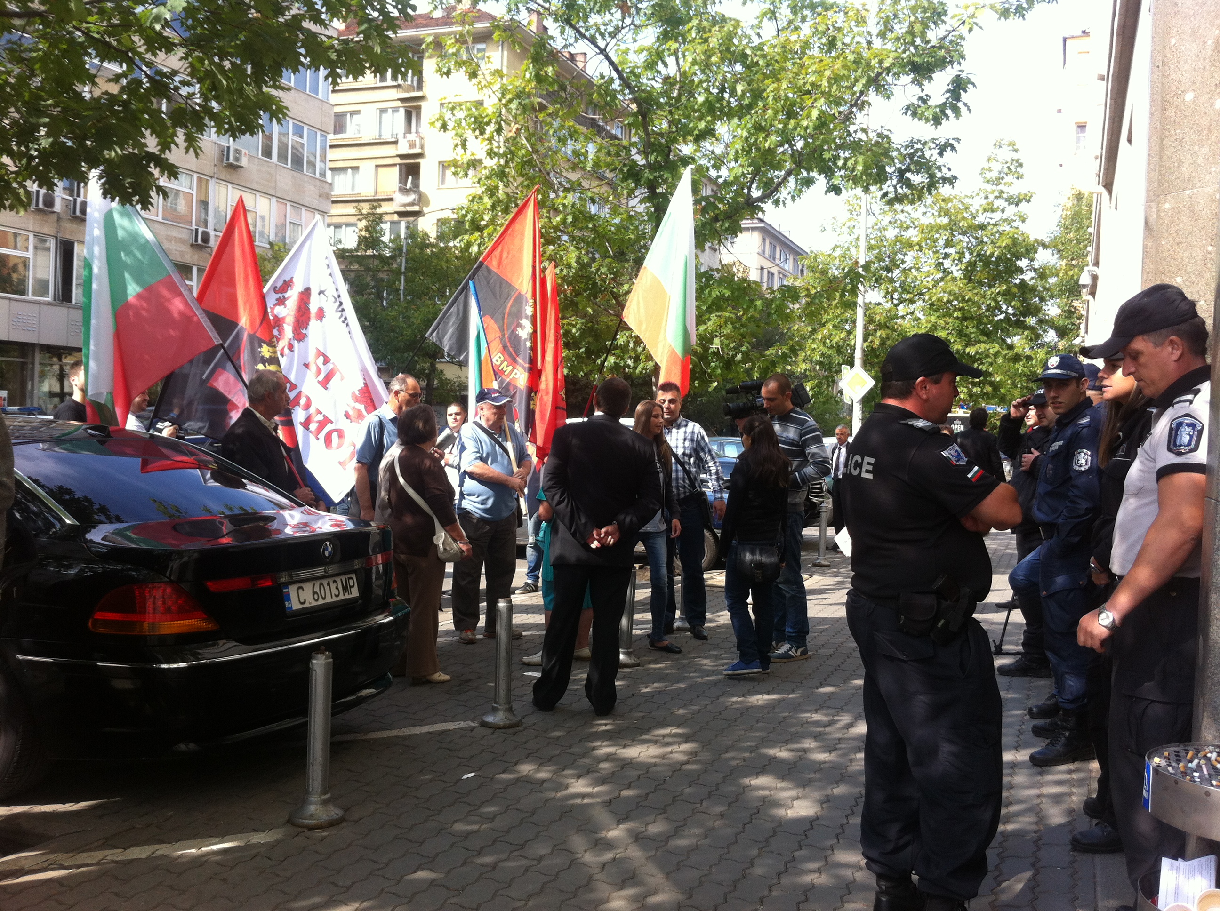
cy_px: 456
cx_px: 610
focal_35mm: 35
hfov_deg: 52.7
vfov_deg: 40.6
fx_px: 1232
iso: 80
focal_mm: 3.85
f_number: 2.8
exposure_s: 1/296
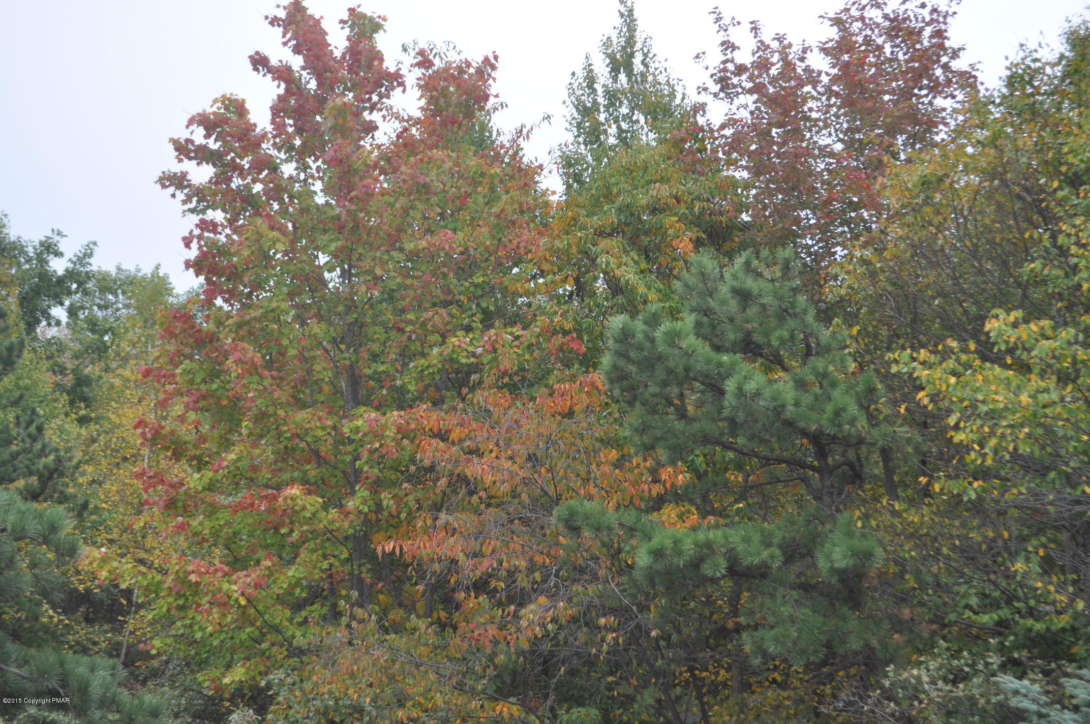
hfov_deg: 36.9
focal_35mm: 54
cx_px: 545
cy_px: 362
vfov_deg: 25.0
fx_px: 1633
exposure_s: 1/200
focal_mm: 36
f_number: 5.6
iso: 200
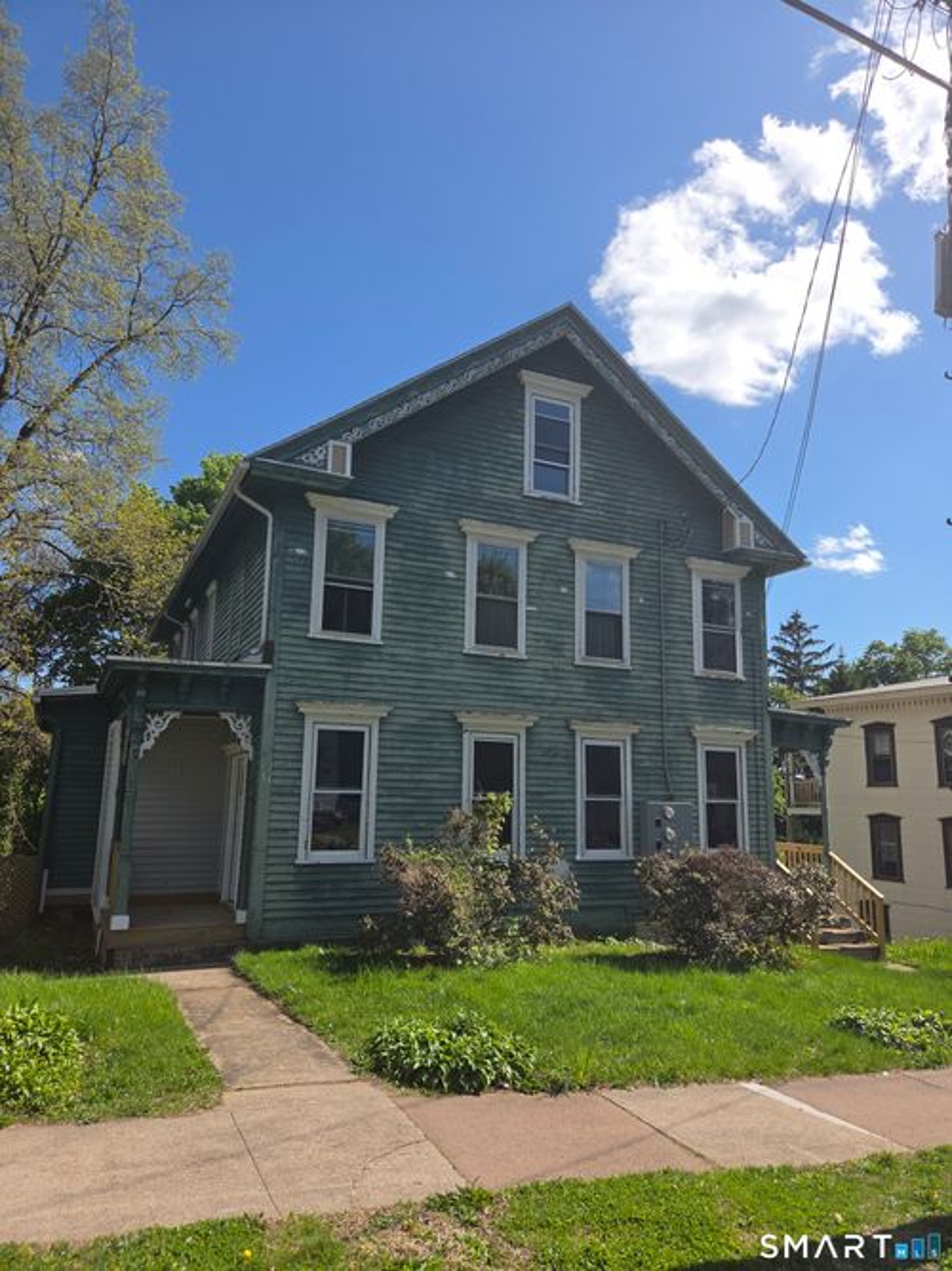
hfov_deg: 58.9
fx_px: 844
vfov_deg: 73.9
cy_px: 636
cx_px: 476
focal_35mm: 23
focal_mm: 5.4
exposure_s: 1/1468
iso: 25
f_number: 1.8
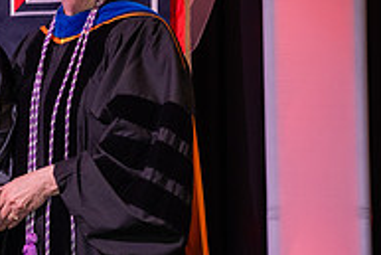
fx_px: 1790
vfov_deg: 8.1
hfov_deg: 11.8
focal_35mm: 169
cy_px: 120
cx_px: -101
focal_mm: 52
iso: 1250
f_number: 5.6
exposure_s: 1/160
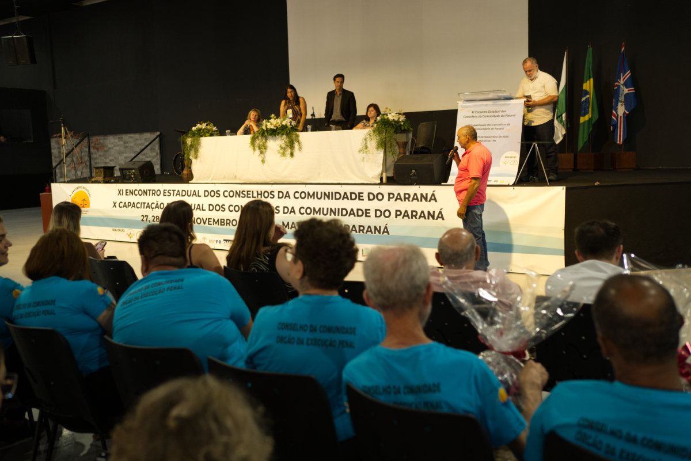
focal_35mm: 35
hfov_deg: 54.4
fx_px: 672
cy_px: 230
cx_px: 346
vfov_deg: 37.9
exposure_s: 1/100
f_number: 2.5
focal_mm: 35
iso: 2000
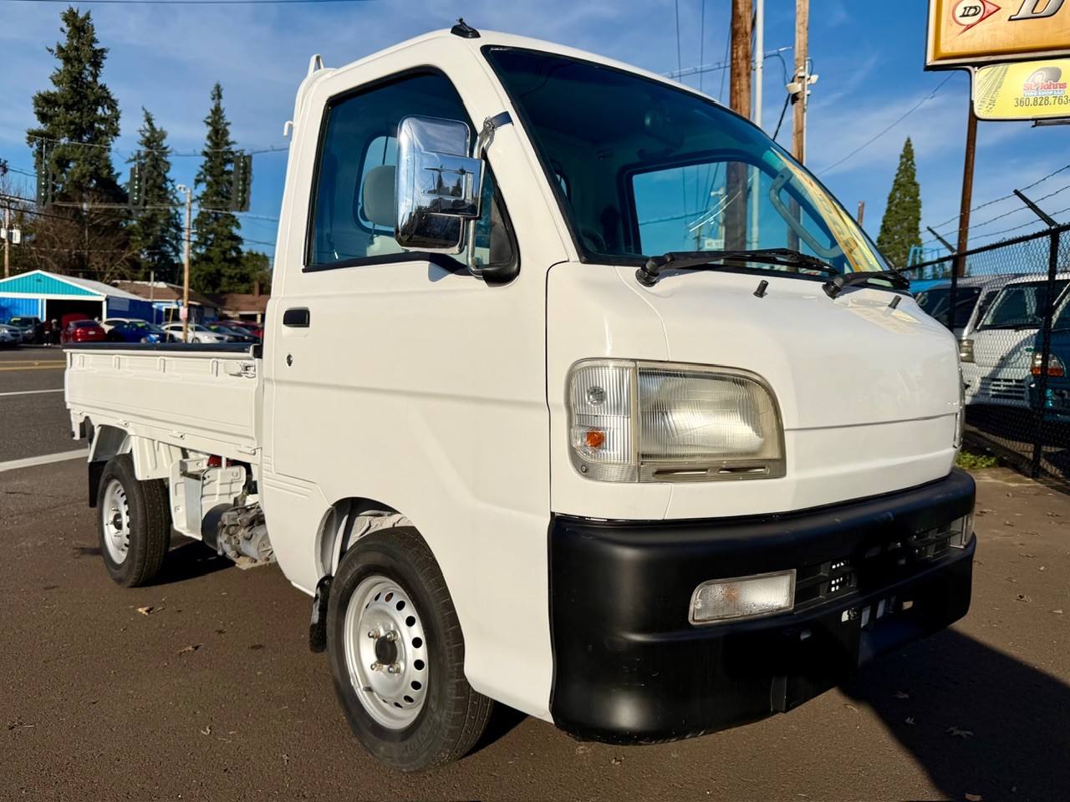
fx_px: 742
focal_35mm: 24
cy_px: 401
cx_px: 535
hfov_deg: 71.6
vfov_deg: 56.8
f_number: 1.78
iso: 100
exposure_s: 1/17544
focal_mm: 6.76
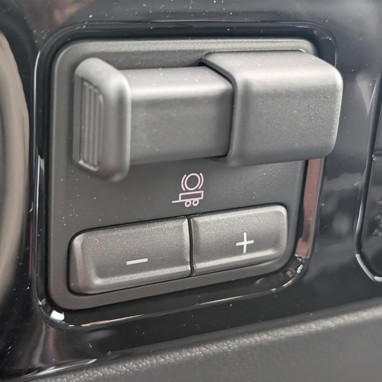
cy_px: 191
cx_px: 231
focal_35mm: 58
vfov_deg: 29.6
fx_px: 724
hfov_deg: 29.5
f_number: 1.68
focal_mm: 6.9
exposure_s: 1/215
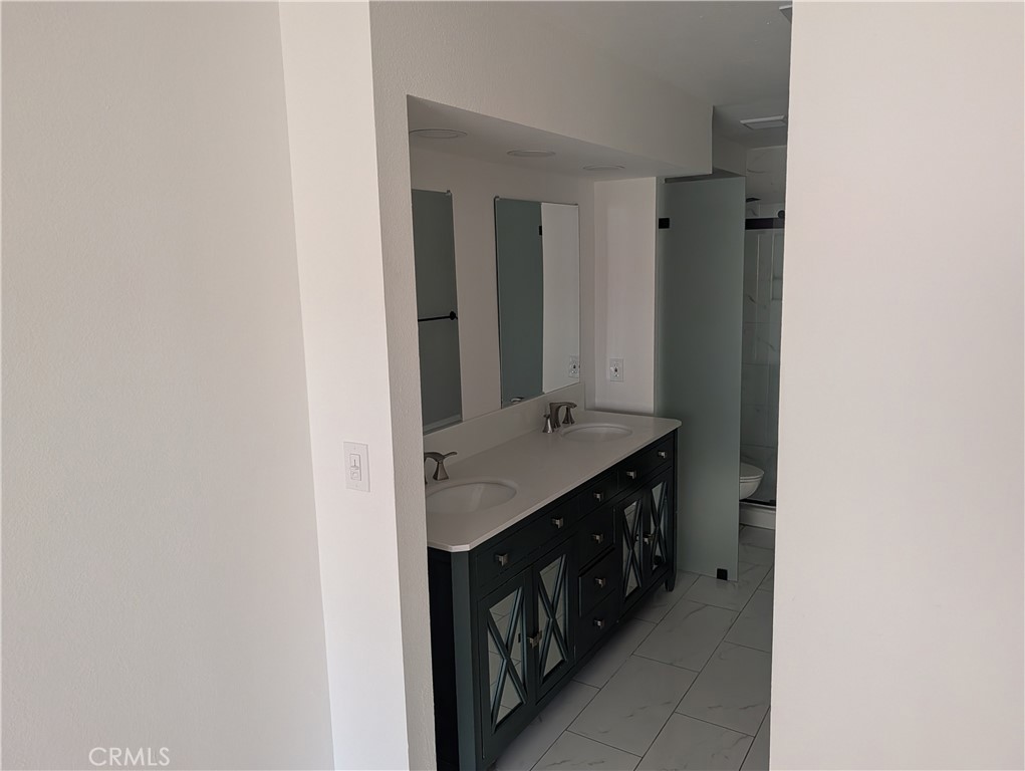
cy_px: 386
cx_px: 512
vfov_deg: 56.9
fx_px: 711
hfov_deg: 71.5
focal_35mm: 24
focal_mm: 6.9
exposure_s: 1/343
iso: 531
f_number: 1.68
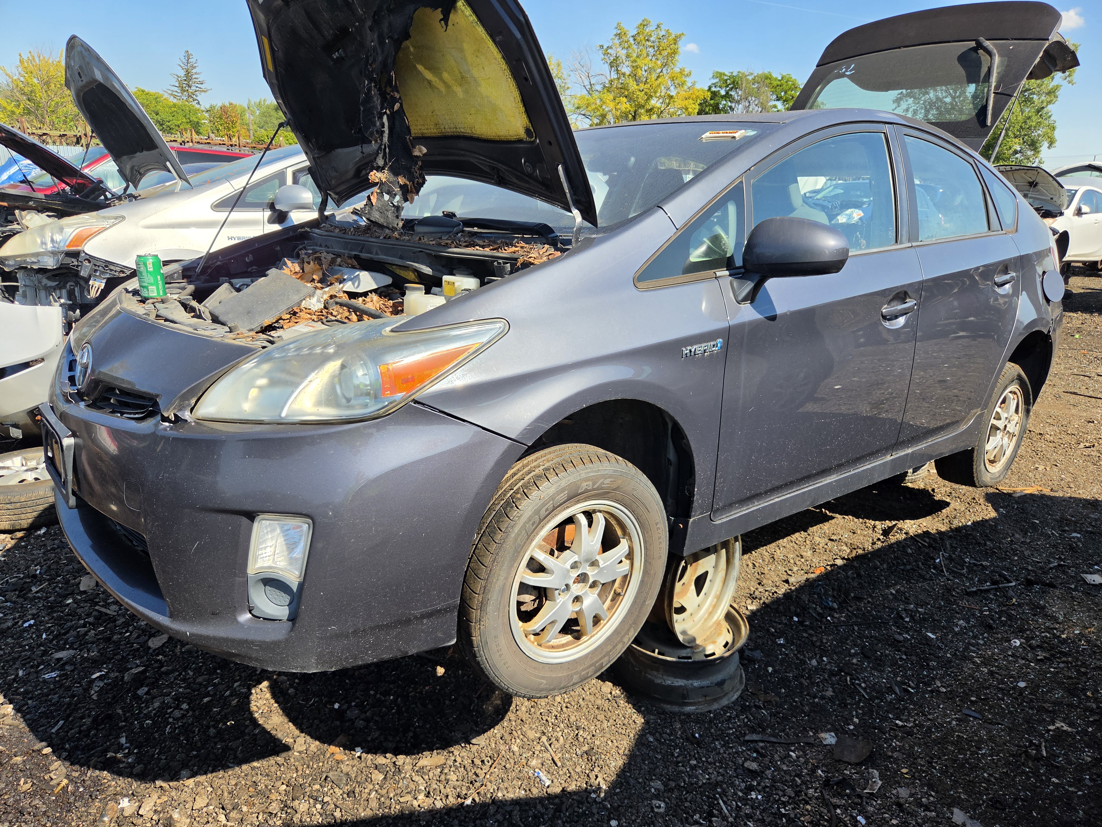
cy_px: 414
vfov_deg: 58.9
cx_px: 551
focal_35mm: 23
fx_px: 732
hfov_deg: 73.9
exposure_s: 1/3850
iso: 80
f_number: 1.8
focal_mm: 5.4
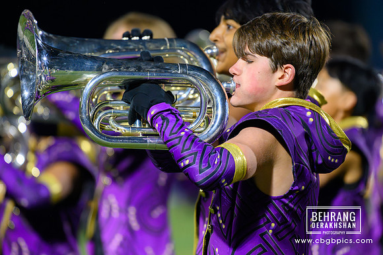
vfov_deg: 2.7
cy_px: 128
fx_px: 5316
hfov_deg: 4.1
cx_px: 192
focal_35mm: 500
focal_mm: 500
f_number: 5.6
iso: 12800
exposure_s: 1/500
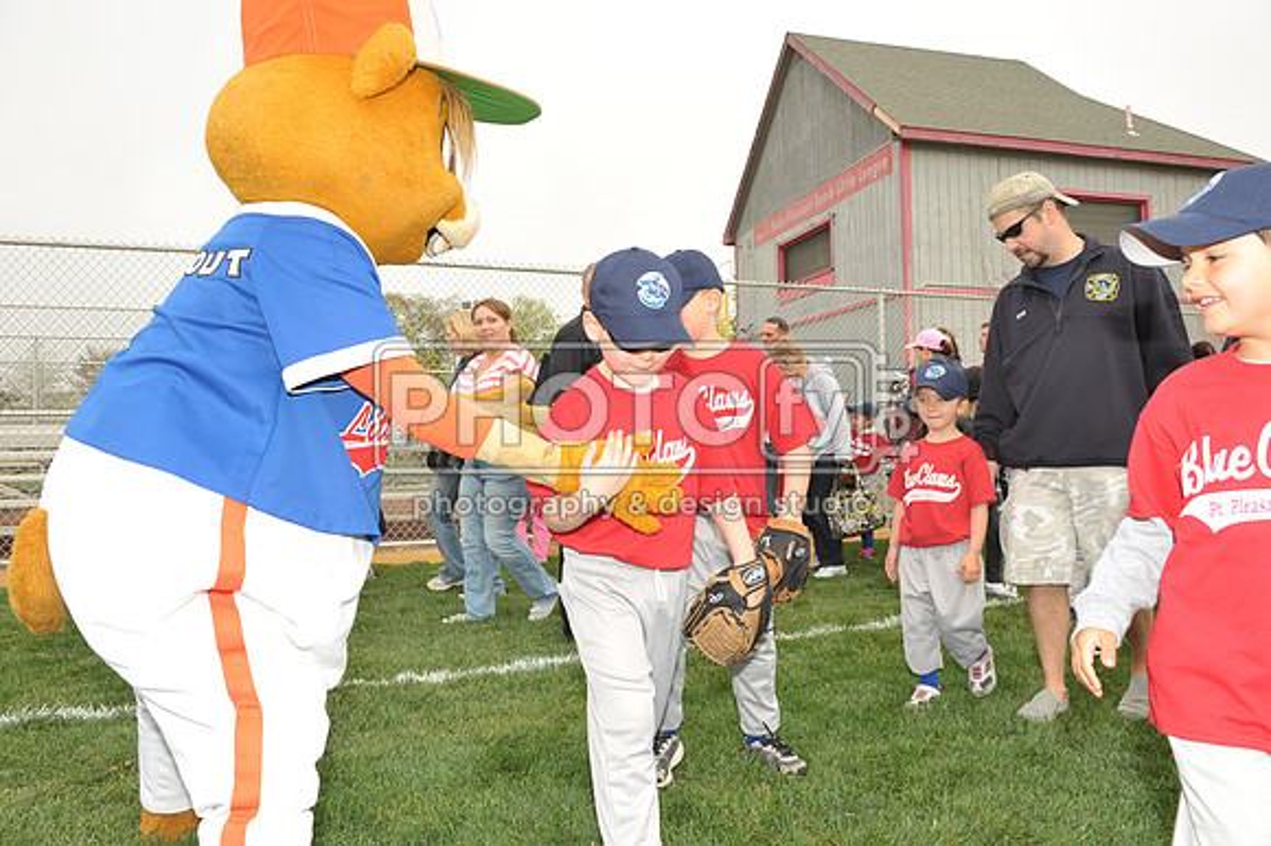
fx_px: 847
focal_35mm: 24
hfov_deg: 73.8
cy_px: 423
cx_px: 636
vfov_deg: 53.1
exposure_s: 1/250
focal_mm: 24
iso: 400
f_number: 8
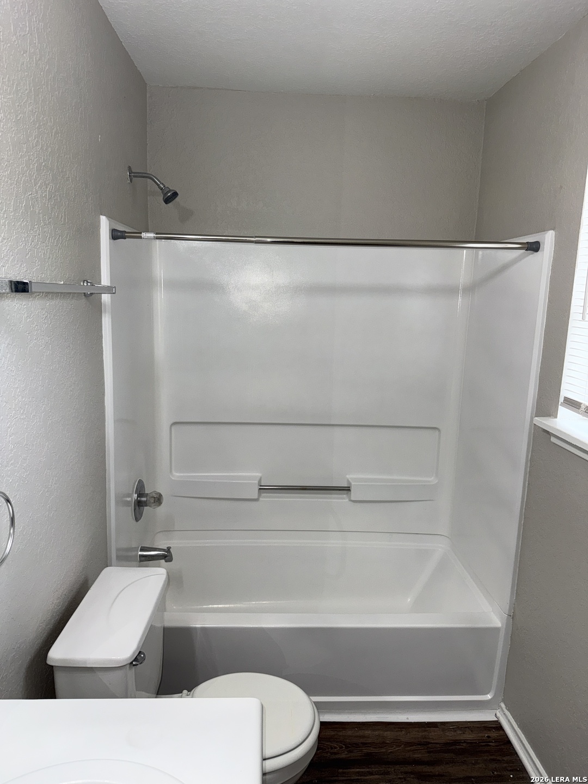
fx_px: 544
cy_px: 392
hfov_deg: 56.8
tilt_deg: -10.3
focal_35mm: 24
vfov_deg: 71.6
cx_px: 294
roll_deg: -1.8
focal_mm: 6.76
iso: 64
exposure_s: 1/120
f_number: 1.78
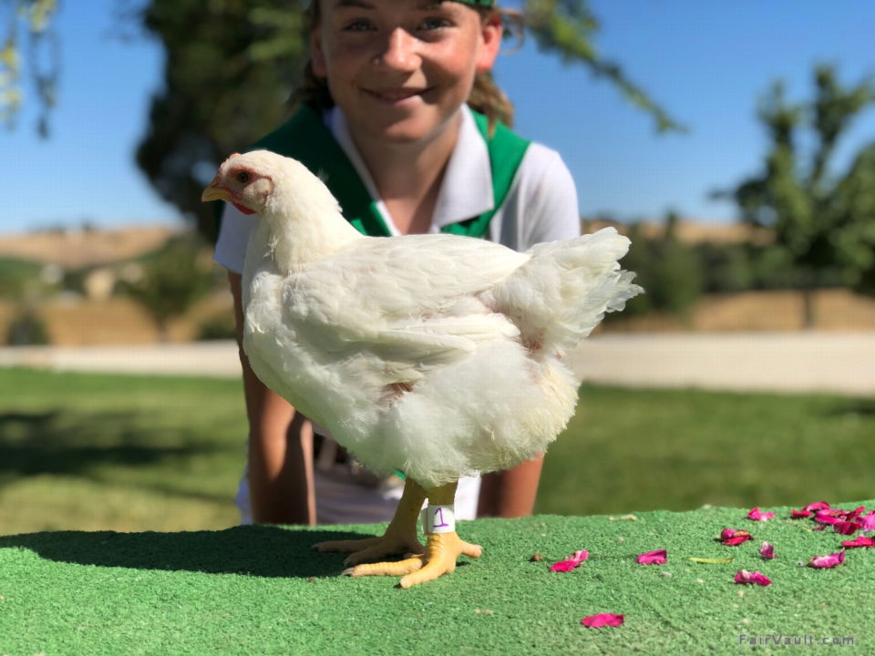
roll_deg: +1.4
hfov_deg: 36.8
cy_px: 328
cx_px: 438
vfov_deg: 28.0
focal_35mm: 52
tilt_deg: -2.8
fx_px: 1314
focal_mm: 6
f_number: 2.4
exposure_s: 1/1715
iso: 16
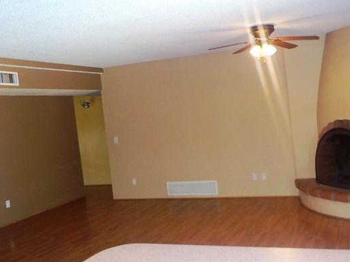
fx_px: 374
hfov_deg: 50.1
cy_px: 133
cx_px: 175
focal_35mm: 37
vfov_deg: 38.7
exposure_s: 1/30
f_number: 3.3
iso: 280
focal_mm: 4.1
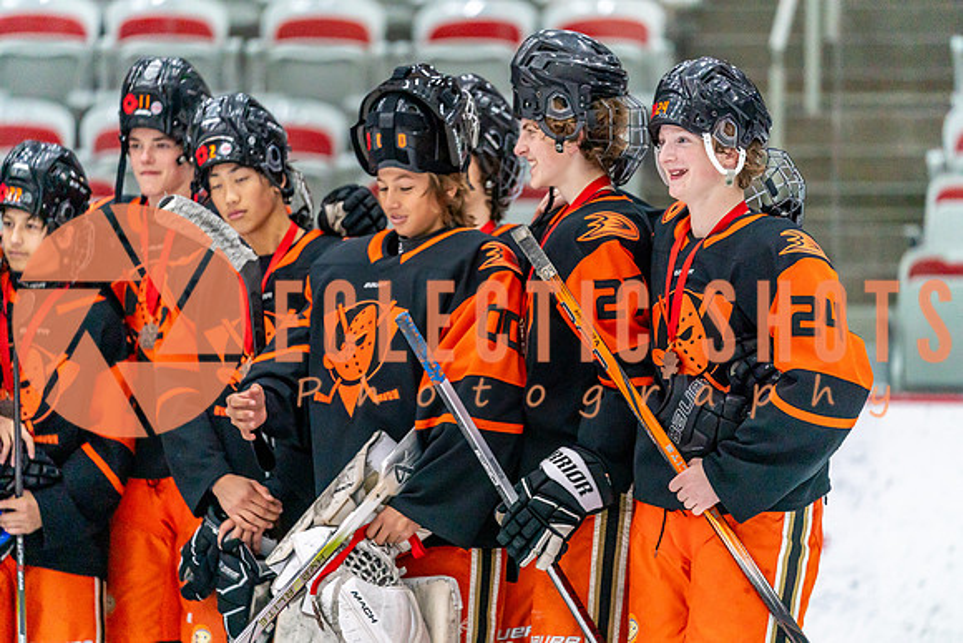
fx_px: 5351
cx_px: 482
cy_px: 322
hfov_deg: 10.3
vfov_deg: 6.9
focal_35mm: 200
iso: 3200
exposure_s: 1/1250
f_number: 2.8
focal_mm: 200
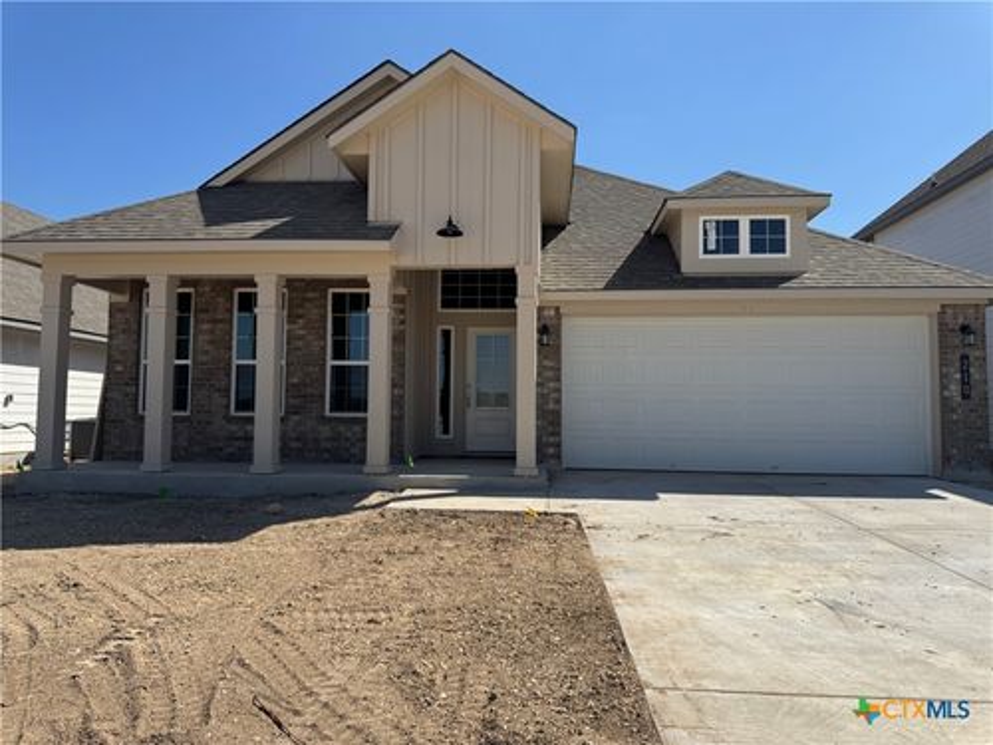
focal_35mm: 24
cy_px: 372
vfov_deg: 56.8
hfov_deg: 71.6
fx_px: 688
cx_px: 496
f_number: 1.78
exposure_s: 1/5348
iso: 80
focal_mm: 6.76
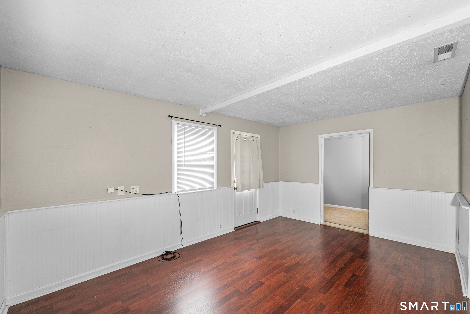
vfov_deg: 81.2
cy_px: 157
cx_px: 235
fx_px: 183
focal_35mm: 14
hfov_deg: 104.3
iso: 100
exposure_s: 1/13
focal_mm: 14
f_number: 6.3
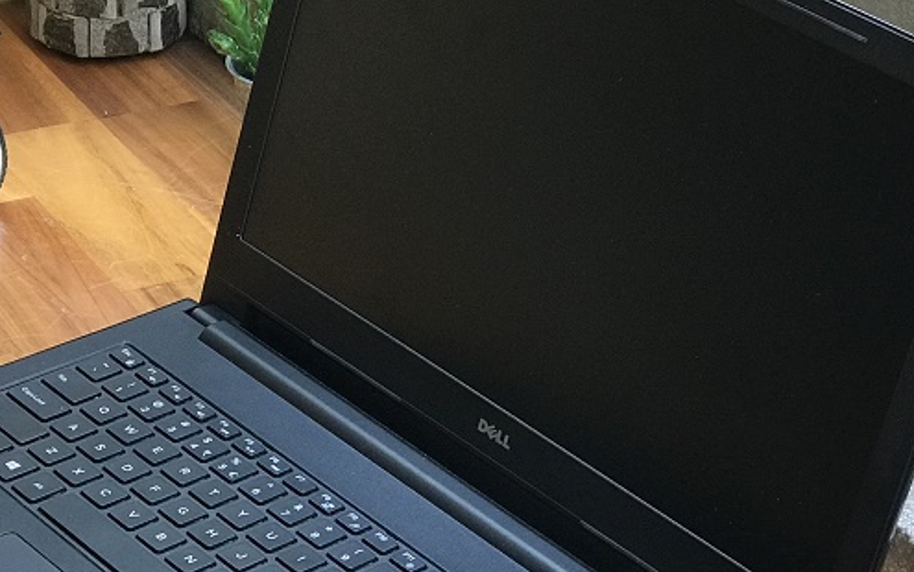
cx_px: 220
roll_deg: -1.0
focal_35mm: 122
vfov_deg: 10.7
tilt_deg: -31.0
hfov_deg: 17.0
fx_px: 3041
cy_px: 351
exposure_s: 1/50
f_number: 2.8
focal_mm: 6.6
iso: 64
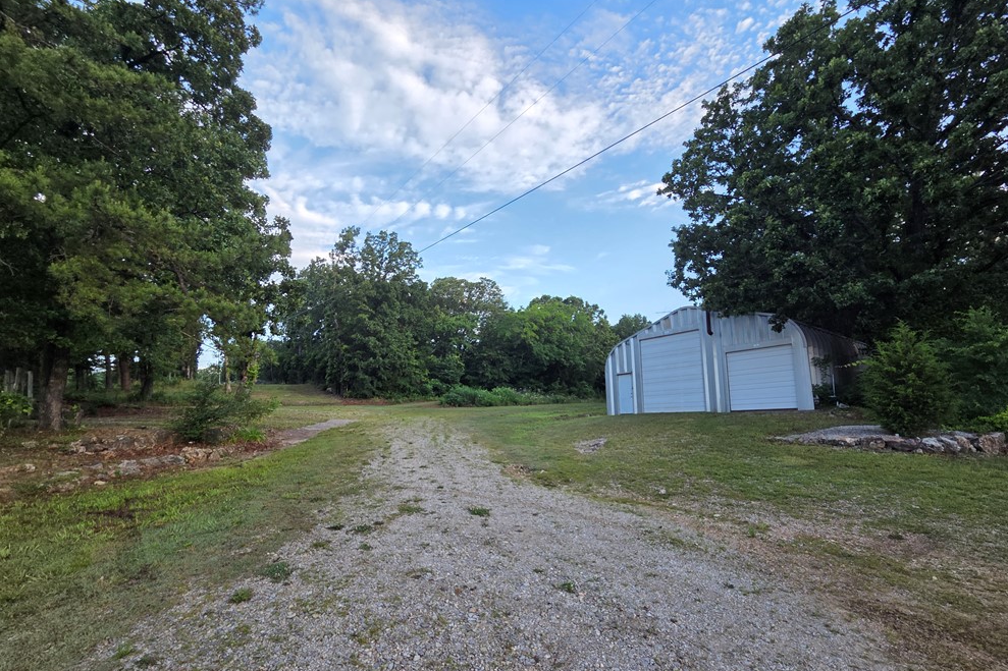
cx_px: 505
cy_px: 384
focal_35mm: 14
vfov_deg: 80.7
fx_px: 392
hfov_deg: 104.3
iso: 50
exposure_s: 1/269
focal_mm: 2.2
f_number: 2.2
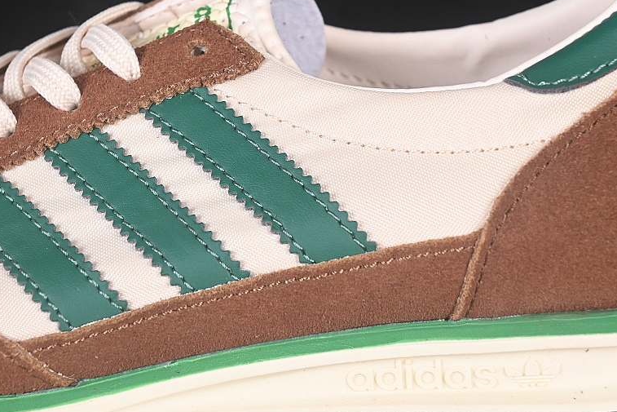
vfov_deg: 12.8
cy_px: 163
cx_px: 267
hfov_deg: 19.1
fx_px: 1834
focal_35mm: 107
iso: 160
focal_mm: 50
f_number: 6.3
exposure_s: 1/60
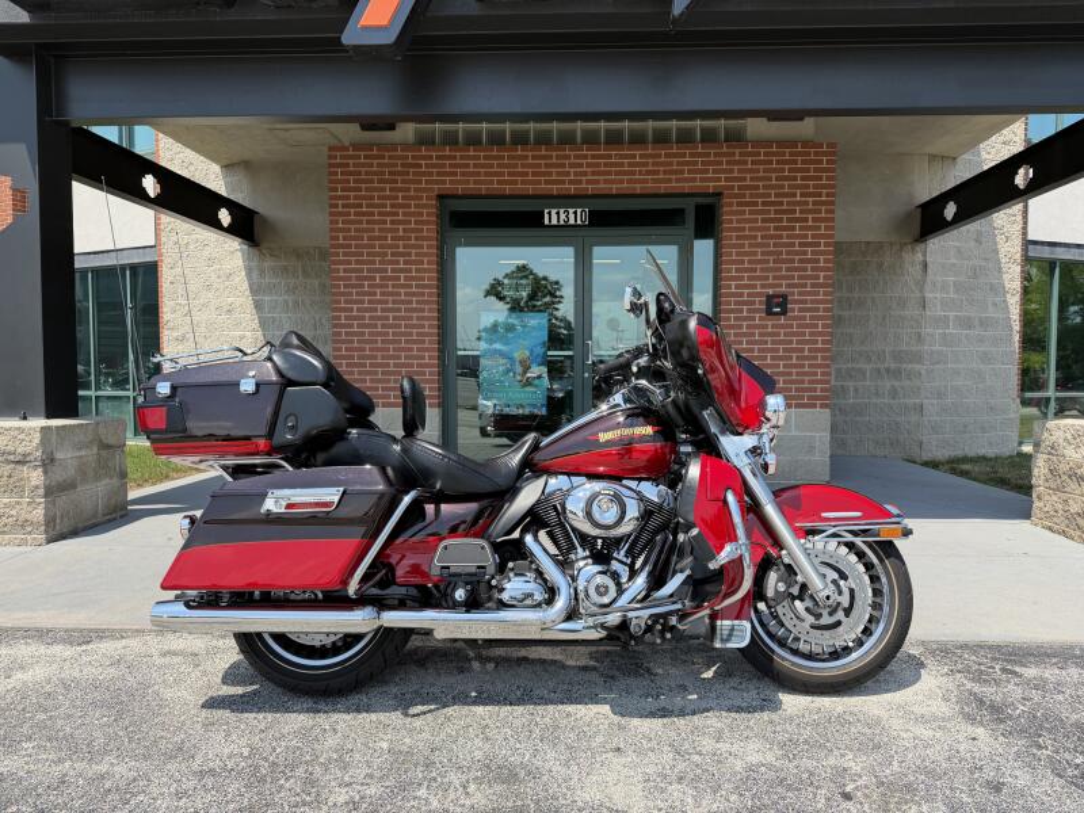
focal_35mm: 24
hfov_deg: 71.6
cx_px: 542
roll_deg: +0.7
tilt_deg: -3.1
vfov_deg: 56.8
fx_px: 752
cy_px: 406
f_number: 1.78
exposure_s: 1/2053
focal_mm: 6.76
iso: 80
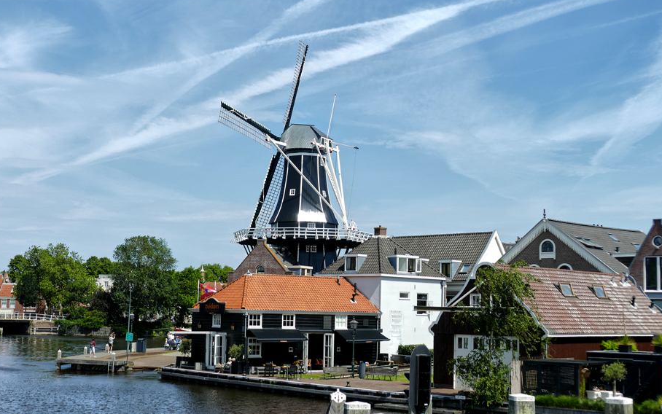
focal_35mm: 54
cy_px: 231
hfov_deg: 37.5
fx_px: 974
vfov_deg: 24.0
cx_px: 340
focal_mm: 17
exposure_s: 1/2000
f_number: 3.5
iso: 125
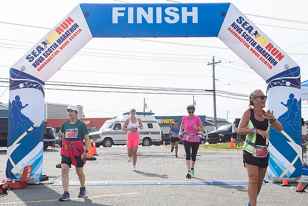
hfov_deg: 34.0
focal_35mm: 59
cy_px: 127
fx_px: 503
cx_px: 168
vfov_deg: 23.1
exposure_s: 1/3200
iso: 800
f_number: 4
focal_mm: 32
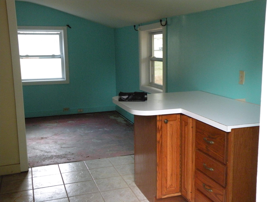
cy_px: 101
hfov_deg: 44.8
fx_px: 328
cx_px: 135
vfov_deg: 34.3
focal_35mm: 42
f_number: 3.2
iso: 400
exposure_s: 1/51
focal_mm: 7.4
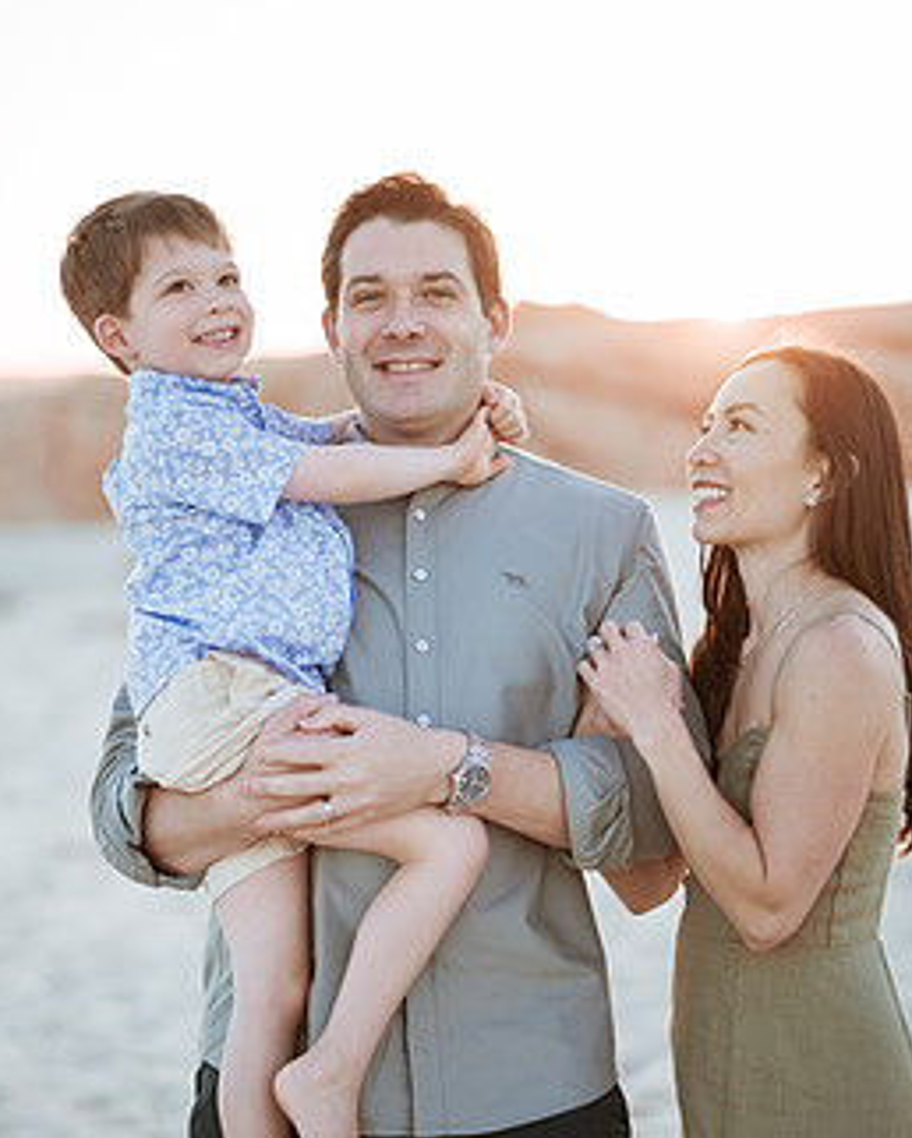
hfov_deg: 20.2
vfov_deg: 25.0
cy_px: 661
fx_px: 2562
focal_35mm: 76
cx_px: 456
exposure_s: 1/1000
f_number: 1.4
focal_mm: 58
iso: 100
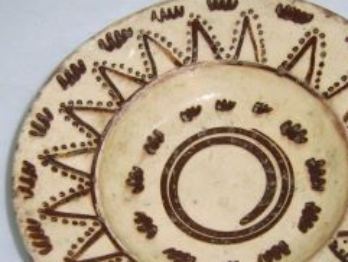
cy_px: 153
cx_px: 219
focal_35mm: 63
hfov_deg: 30.6
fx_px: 634
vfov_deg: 23.3
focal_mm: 7.8
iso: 50
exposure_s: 1/30
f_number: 2.8
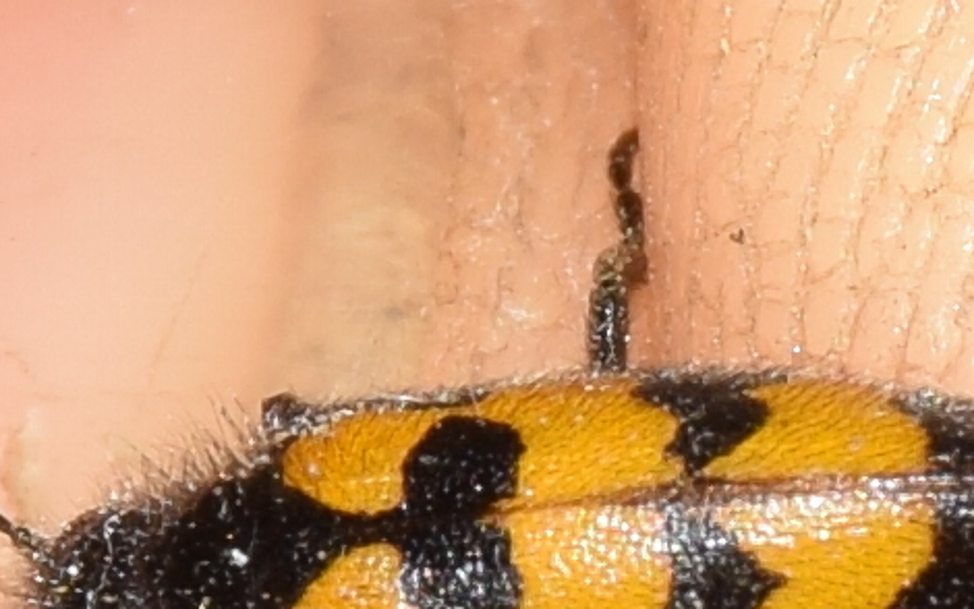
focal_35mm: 437
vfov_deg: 3.0
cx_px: 528
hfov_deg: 4.8
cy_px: 582
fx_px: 11603
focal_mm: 140
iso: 100
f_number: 13
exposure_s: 1/160
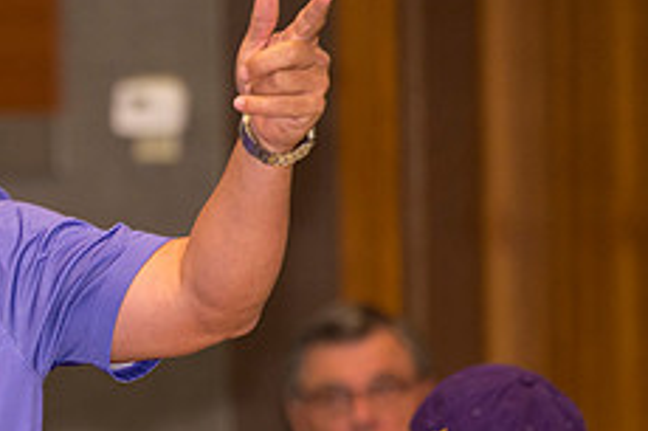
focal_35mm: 505
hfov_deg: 4.1
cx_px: -132
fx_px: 9083
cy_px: 377
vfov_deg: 2.7
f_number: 3.2
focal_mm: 200
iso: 1250
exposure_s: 1/320
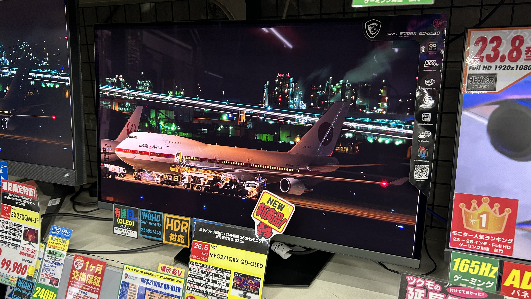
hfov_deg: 66.1
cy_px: 159
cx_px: 270
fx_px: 408
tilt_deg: -15.6
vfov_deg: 40.2
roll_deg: +1.7
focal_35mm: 29
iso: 125
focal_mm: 5.7
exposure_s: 1/50
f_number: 1.5
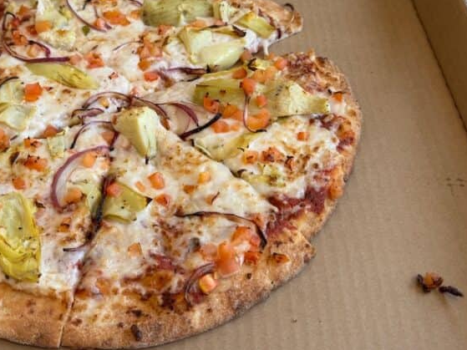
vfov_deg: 32.6
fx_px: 593
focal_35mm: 44
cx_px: 150
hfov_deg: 42.3
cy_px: 119
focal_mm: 6.76
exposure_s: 1/120
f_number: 1.78
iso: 100
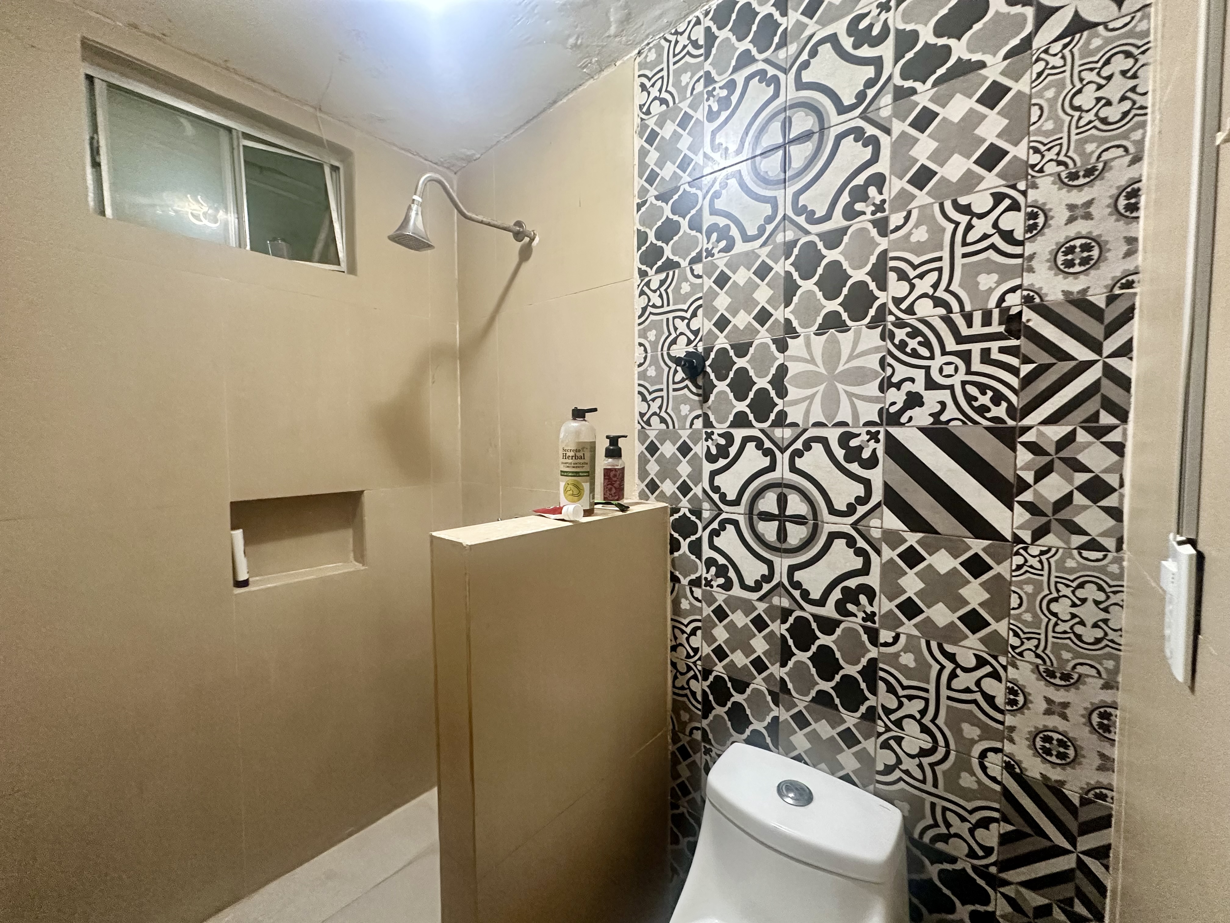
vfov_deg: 85.7
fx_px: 497
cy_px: 462
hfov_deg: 102.1
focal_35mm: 14
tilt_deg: -2.9
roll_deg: +0.3
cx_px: 615
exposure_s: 1/60
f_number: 2.2
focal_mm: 2.22
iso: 640
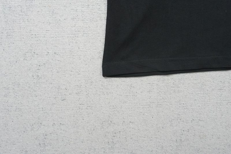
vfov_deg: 41.7
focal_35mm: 32
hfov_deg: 59.5
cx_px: 116
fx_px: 202
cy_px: 77
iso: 1600
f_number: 10
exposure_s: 1/100
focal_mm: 21
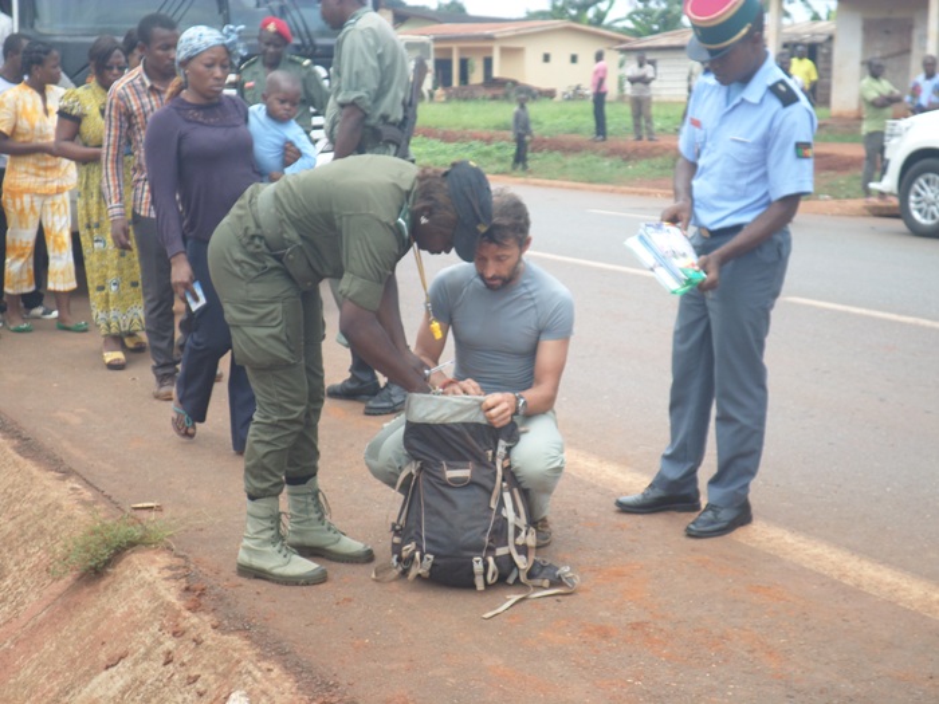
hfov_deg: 35.5
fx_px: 1465
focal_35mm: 54
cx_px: 470
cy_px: 352
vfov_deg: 27.0
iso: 80
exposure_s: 1/250
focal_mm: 9.7
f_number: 3.6
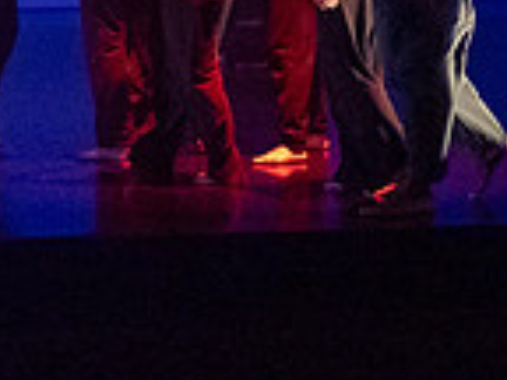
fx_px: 3193
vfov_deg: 6.8
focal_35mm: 218
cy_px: -124
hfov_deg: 9.1
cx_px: 230
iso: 4000
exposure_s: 1/320
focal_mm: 39
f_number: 3.2
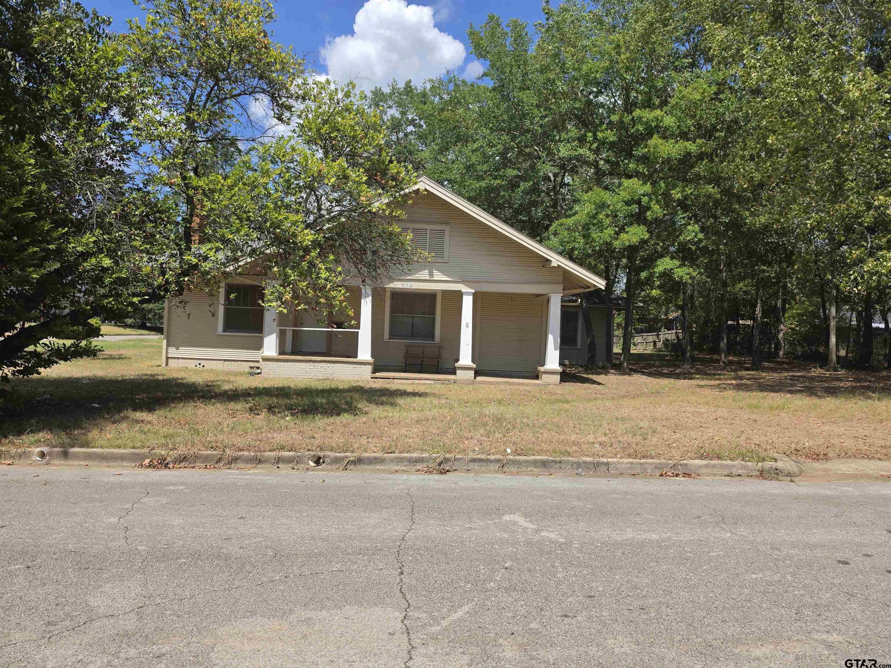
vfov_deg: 58.9
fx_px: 592
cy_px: 334
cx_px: 446
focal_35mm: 23
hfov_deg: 73.9
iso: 64
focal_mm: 6.5
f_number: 1.4
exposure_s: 1/7058
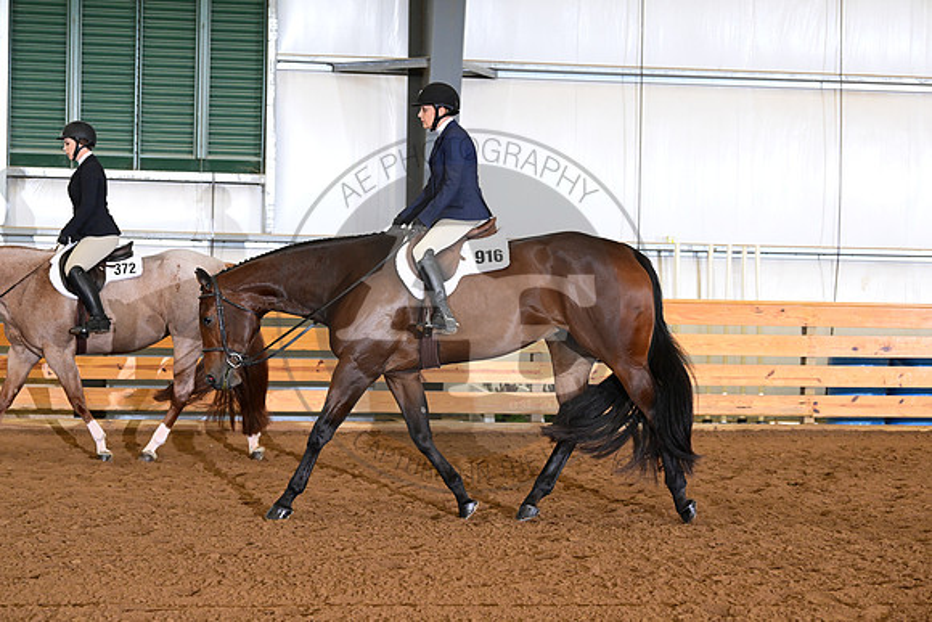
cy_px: 311
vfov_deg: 14.9
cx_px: 466
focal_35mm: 92
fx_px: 2382
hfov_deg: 22.1
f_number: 5
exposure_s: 1/200
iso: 2500
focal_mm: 92
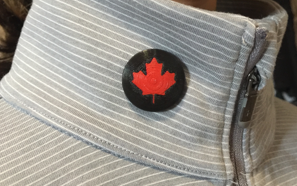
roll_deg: +4.1
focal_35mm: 36
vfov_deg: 35.3
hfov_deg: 54.0
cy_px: 83
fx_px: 291
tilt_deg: +0.1
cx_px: 150
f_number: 2.2
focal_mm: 4.15
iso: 125
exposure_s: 1/15
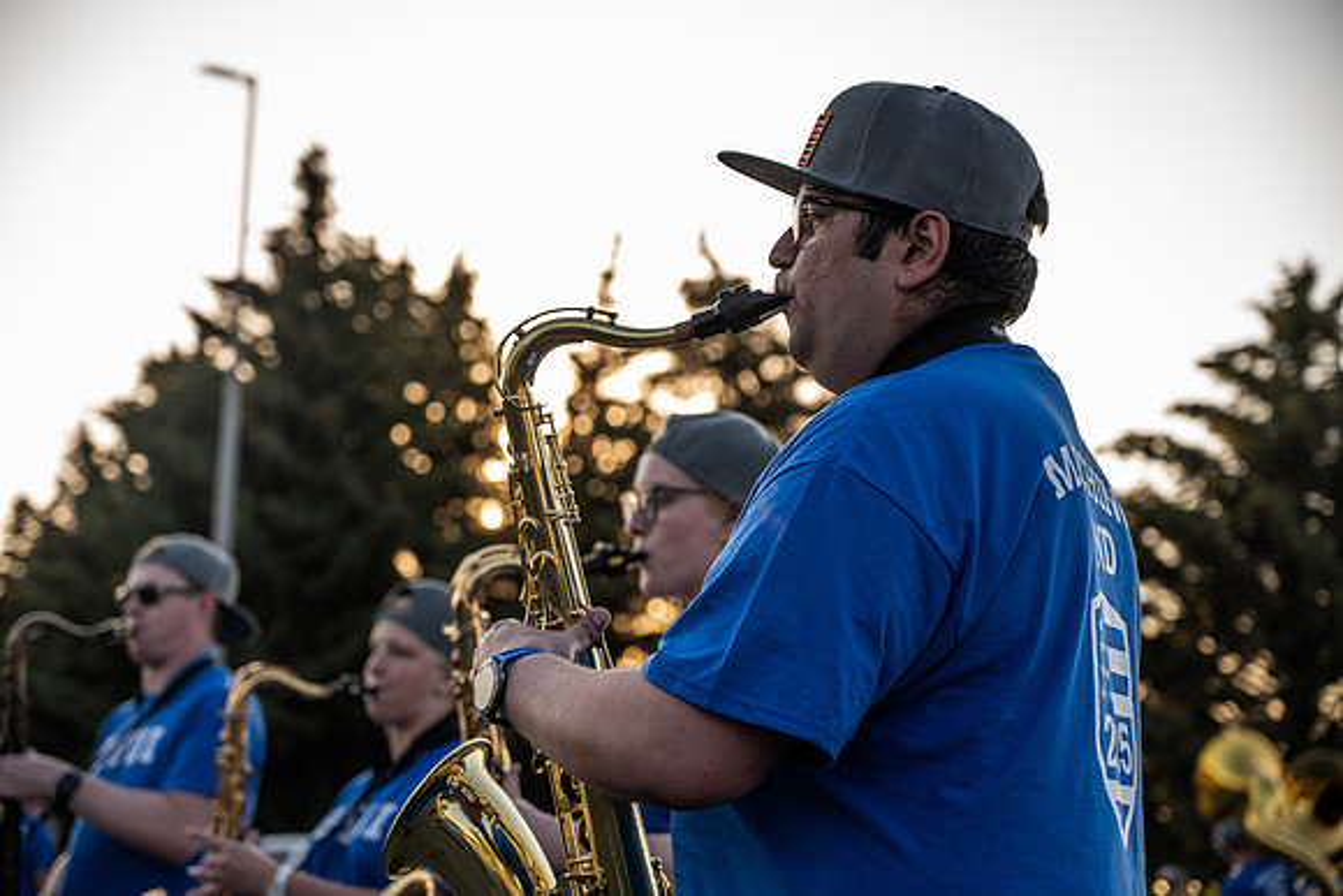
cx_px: 672
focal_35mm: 70
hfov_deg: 28.8
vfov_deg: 19.5
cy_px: 448
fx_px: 2612
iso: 125
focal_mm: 70
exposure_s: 1/250
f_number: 4
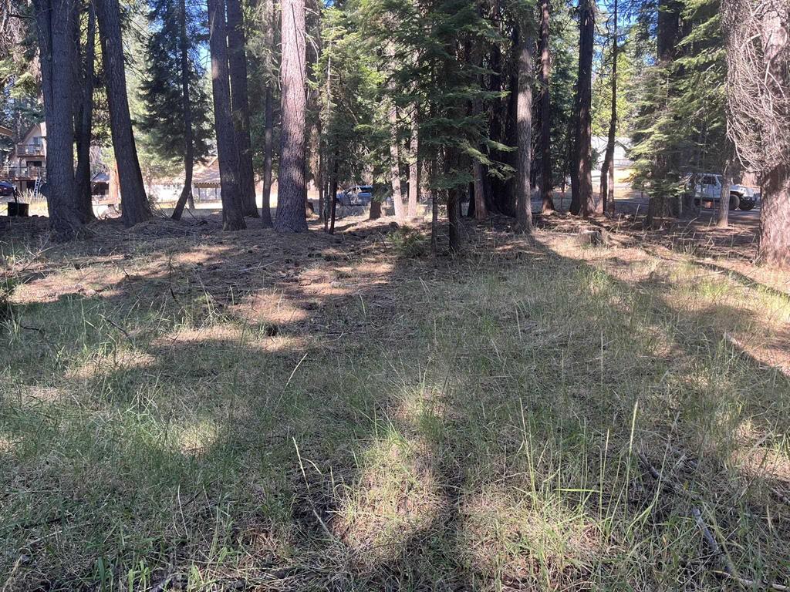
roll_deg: +0.5
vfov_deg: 53.1
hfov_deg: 67.3
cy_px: 296
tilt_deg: -5.8
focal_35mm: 26
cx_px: 395
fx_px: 593
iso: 50
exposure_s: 1/164
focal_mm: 5.1
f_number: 1.6
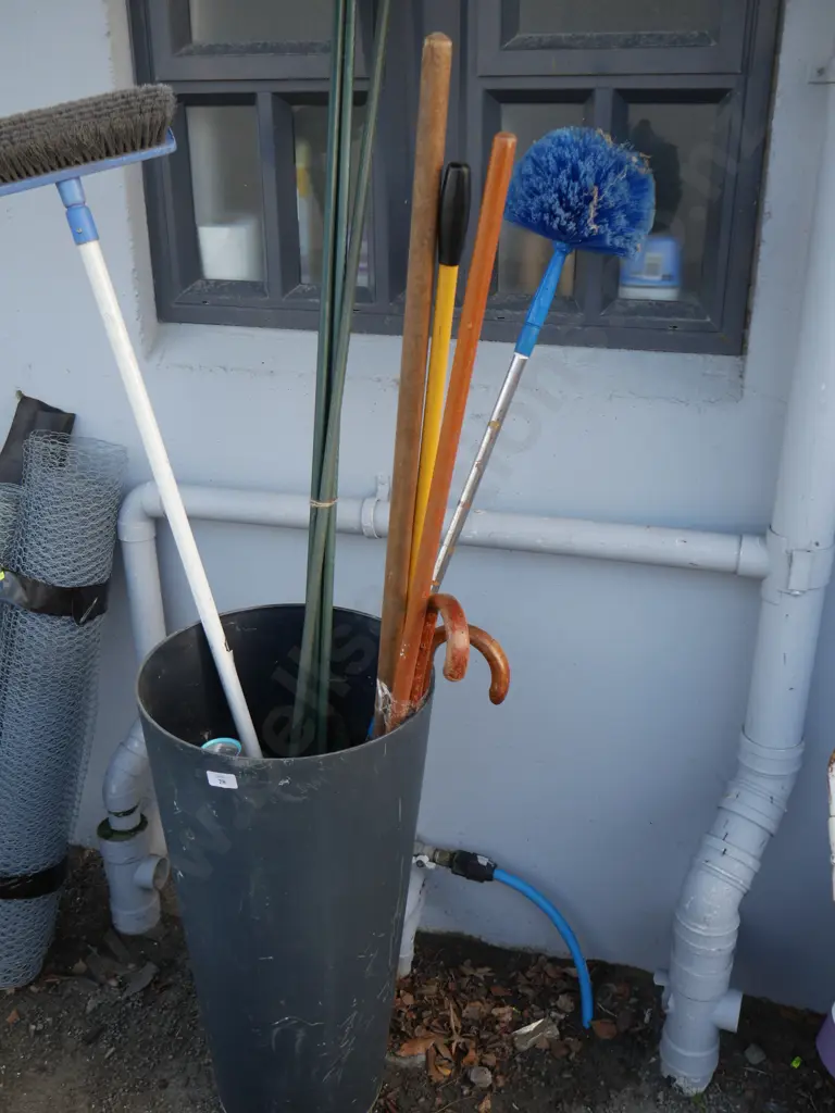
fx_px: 1029
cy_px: 556
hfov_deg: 44.2
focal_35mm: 32
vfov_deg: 56.8
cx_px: 418
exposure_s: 1/125
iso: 200
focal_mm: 16
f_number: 3.6
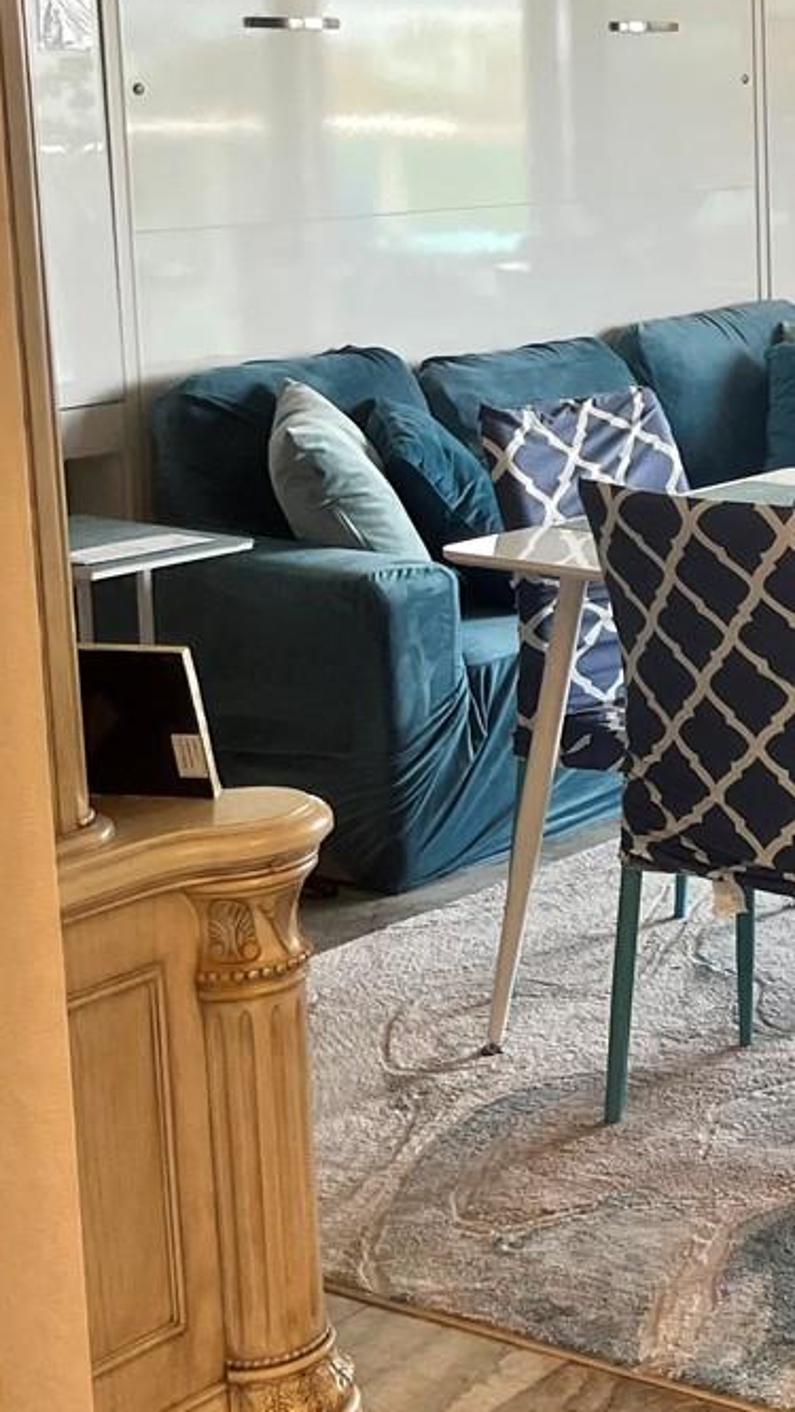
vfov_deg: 30.6
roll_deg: -1.4
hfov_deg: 15.3
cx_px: 1442
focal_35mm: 68
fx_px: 2546
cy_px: 394
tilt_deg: -8.5
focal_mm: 5.1
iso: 40
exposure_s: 1/159
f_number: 1.6
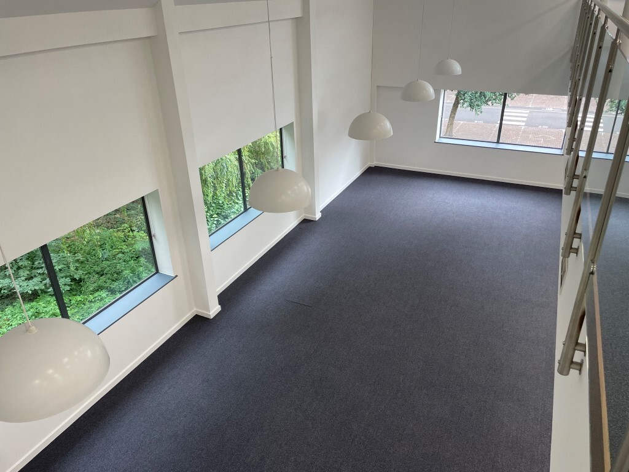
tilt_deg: -26.6
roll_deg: +1.4
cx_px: 314
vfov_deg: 53.1
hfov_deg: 67.3
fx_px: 472
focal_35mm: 26
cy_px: 236
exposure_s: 1/100
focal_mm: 4.2
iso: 80
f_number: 1.6
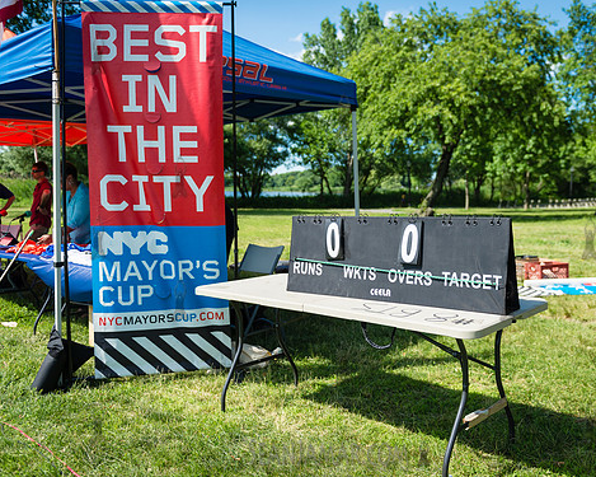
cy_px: 237
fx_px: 635
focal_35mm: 36
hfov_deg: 50.1
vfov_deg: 41.1
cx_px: 343
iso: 200
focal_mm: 31
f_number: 2.8
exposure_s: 1/2500
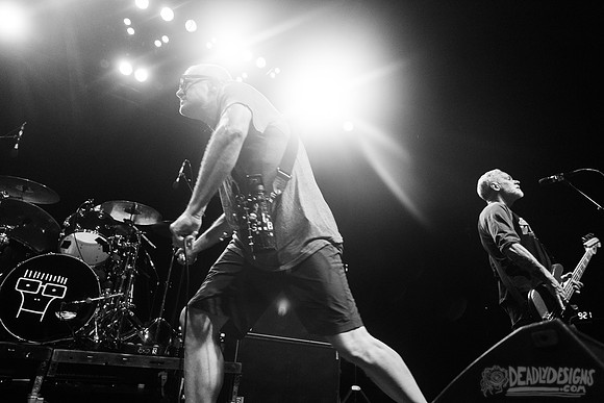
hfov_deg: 73.7
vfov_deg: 53.2
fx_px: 403
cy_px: 202
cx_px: 302
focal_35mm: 24
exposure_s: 1/125
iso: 3200
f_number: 3.2
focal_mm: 24
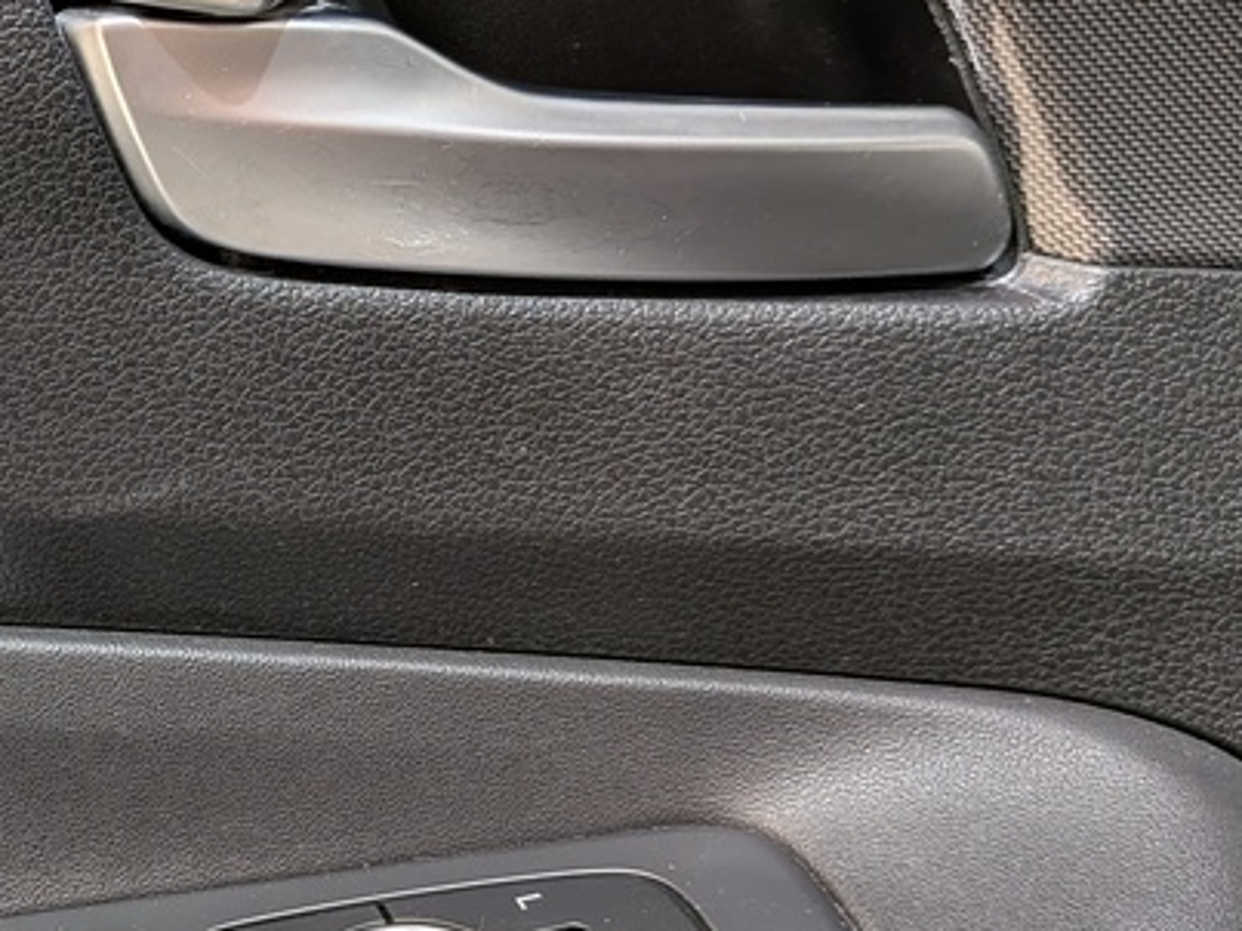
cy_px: 546
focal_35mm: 61
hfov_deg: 28.4
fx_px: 2188
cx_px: -163
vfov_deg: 24.0
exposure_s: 1/60
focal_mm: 4.53
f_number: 1.7
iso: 31
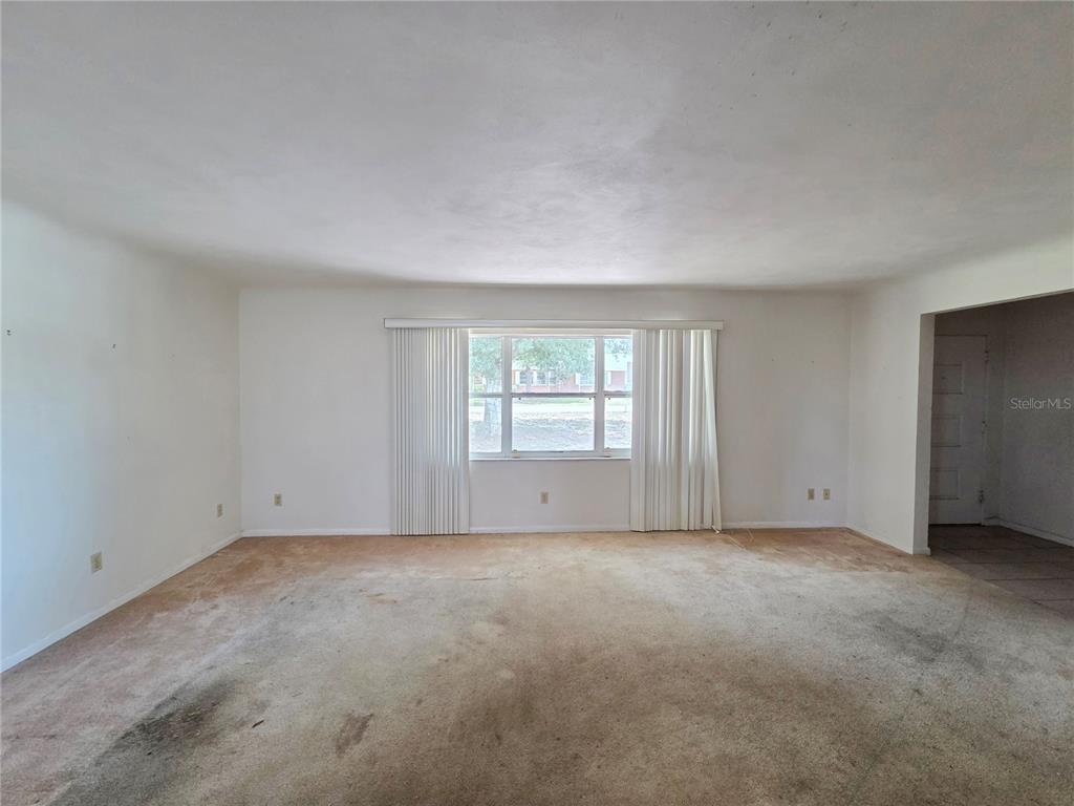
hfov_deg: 106.2
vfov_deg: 89.9
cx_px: 537
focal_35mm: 13
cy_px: 403
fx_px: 403
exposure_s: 1/60.2
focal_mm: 2.2
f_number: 2.2
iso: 160
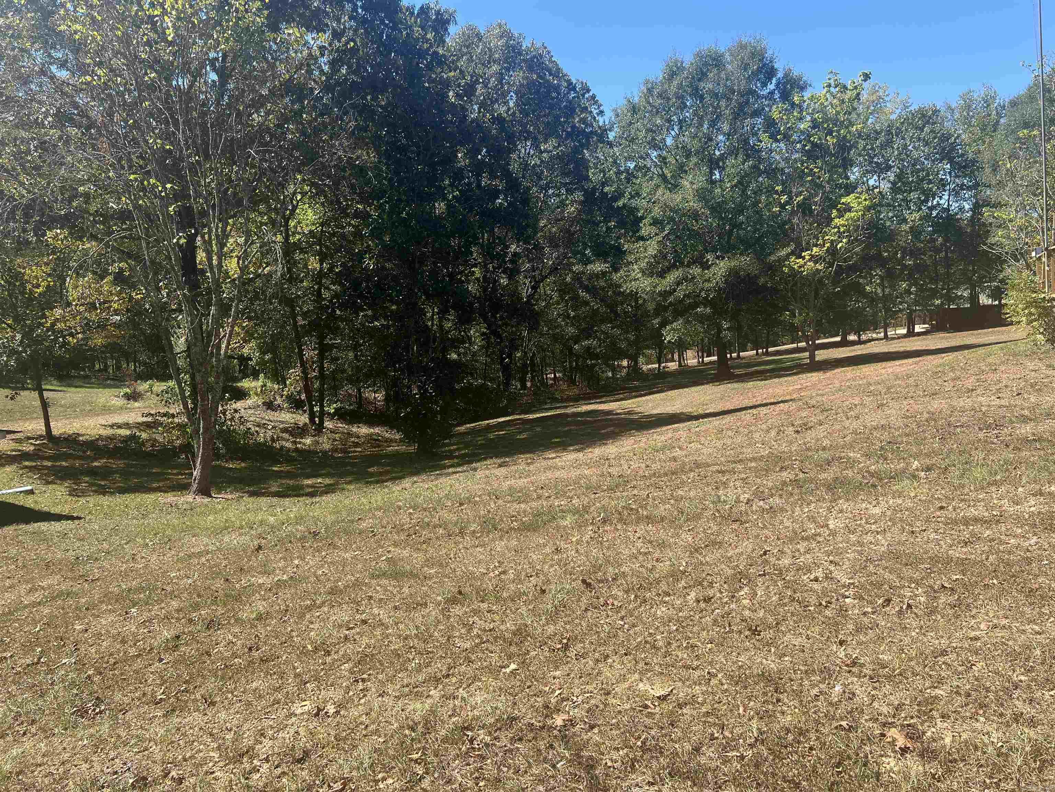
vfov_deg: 53.1
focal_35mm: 26
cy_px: 396
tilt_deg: -5.1
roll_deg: +3.5
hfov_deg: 67.3
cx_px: 528
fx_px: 792
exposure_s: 1/1645
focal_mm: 5.7
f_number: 1.5
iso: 50
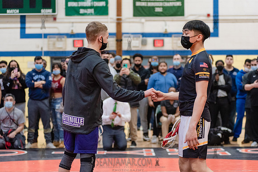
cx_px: 129
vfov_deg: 16.9
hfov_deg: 25.1
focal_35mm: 81
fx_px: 579
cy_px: 86
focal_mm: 80
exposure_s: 1/400
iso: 4000
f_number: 3.5
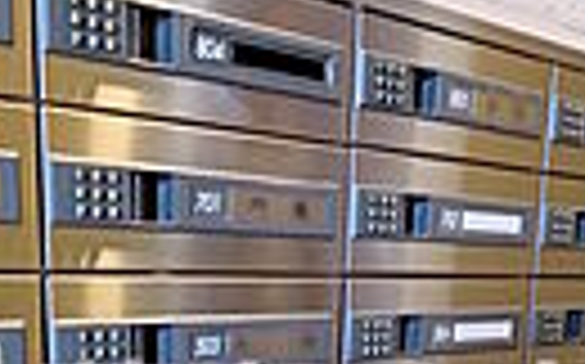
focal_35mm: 51
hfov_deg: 39.1
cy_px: 418
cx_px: 396
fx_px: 812
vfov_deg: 23.5
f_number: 2.2
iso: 579
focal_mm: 1.83
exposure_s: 1/33.3
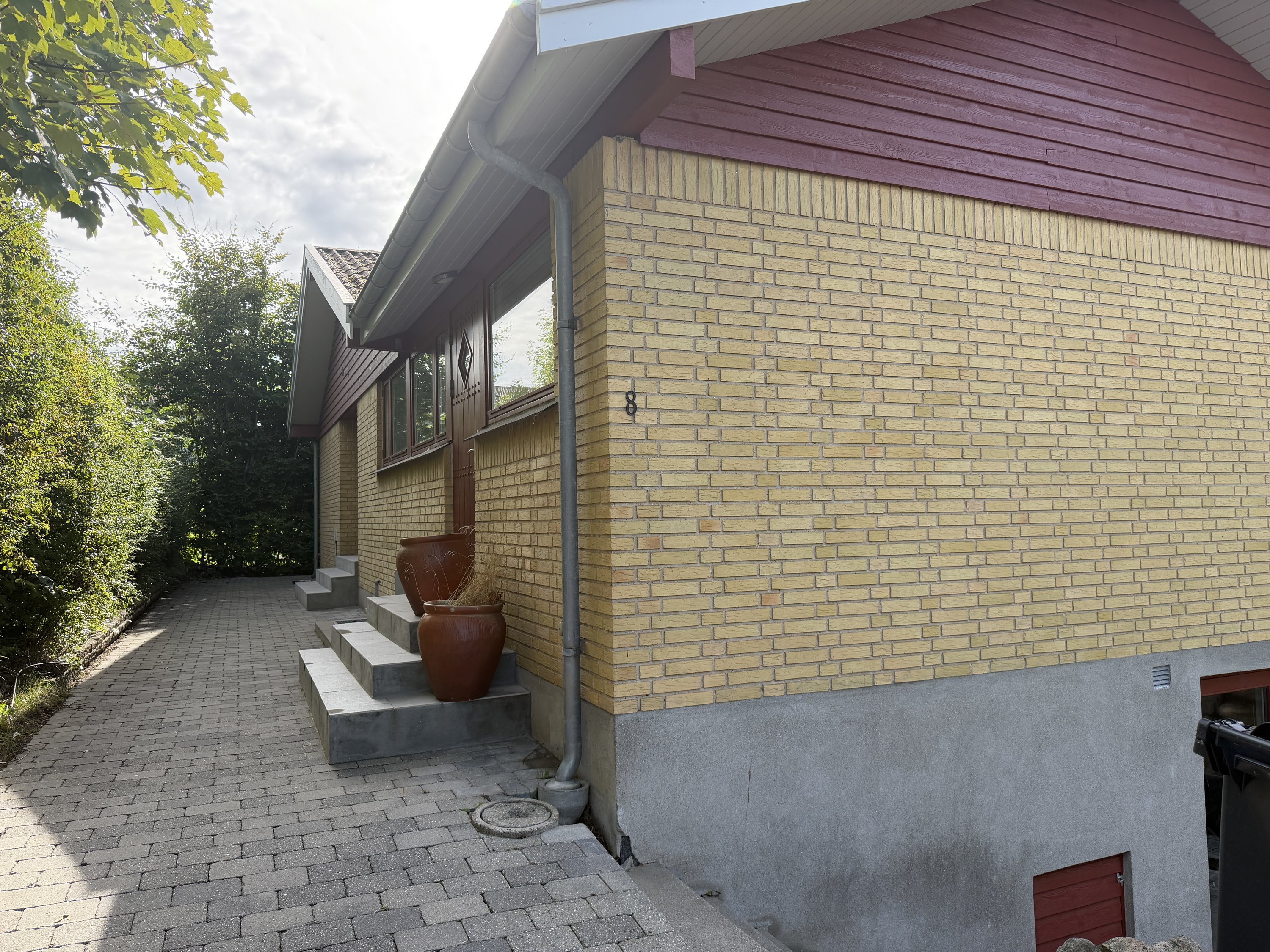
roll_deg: +0.8
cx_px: 635
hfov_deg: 71.6
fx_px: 881
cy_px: 476
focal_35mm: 24
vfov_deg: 56.8
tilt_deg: +3.2
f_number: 1.78
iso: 100
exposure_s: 1/1770
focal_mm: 6.76
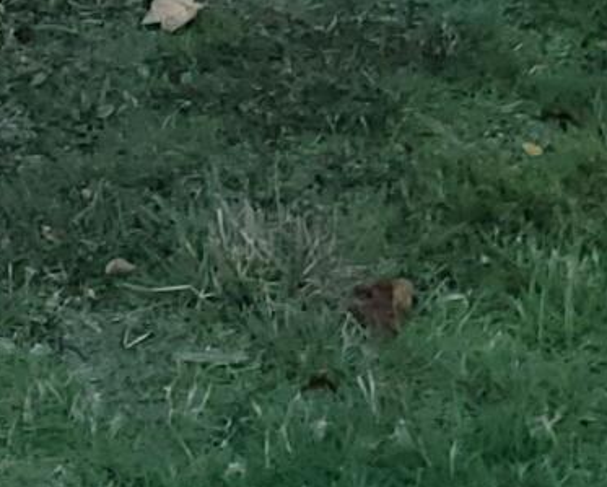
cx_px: -226
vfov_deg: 6.5
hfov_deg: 9.3
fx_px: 3668
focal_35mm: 204
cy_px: -1270
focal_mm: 4.3
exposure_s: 1/561
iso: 50
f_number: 2.4
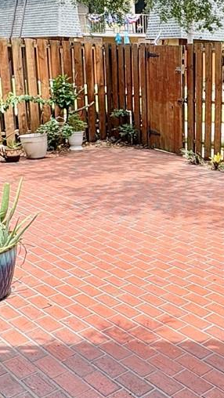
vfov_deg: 42.9
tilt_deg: -13.2
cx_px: 244
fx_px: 507
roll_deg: -2.6
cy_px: 190
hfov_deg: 23.5
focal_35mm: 48
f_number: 2.2
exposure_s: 1/831
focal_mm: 2.22
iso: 40
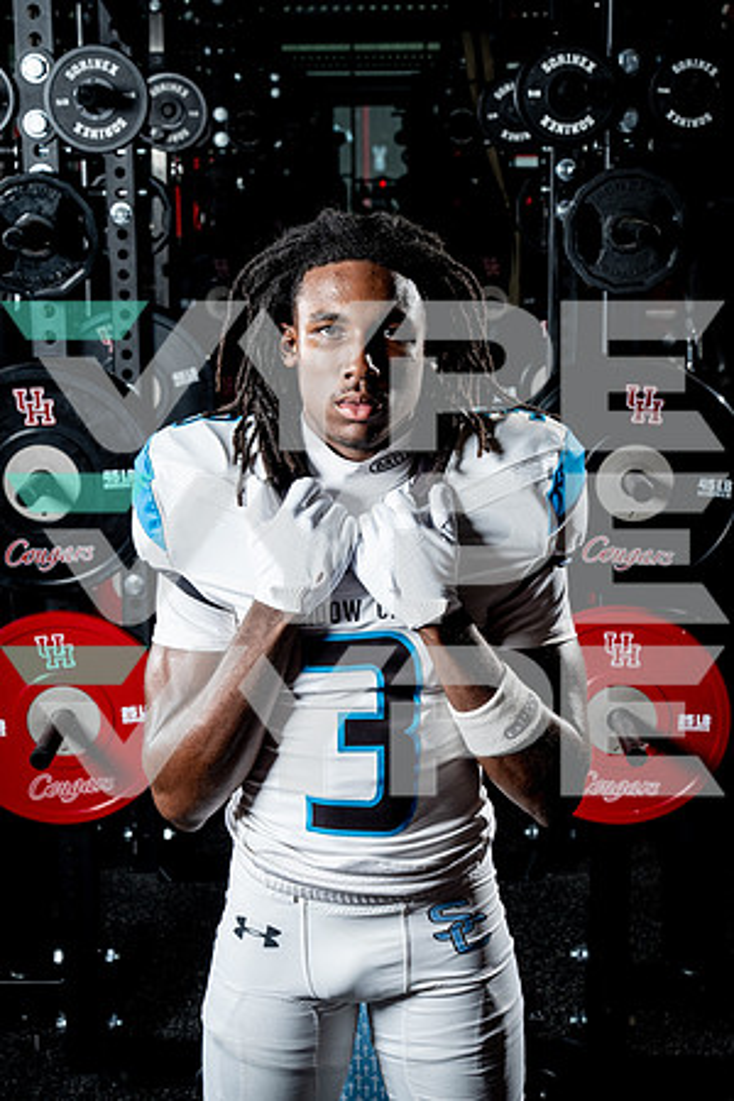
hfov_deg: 23.4
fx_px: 1774
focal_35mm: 58
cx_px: 367
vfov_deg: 34.5
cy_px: 550
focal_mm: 58
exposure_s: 1/250
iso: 640
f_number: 9
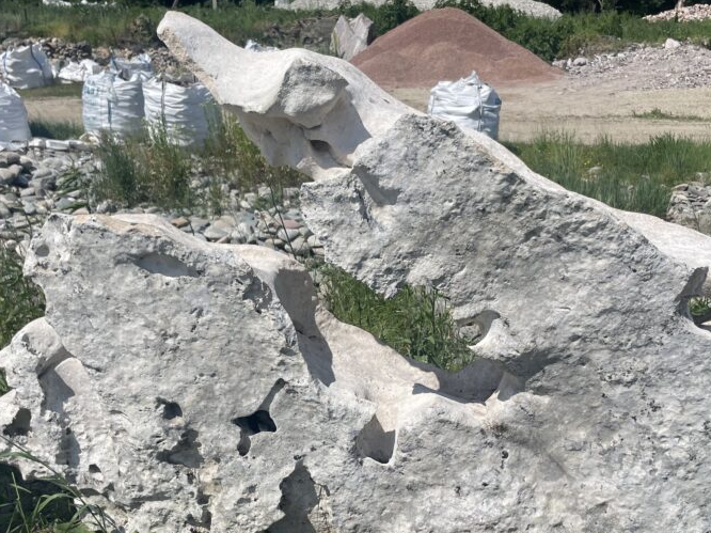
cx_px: 380
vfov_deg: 35.5
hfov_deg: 46.8
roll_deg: -1.9
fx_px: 821
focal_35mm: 40
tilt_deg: -22.3
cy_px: 361
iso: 32
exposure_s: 1/6494
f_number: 1.6
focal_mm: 4.2
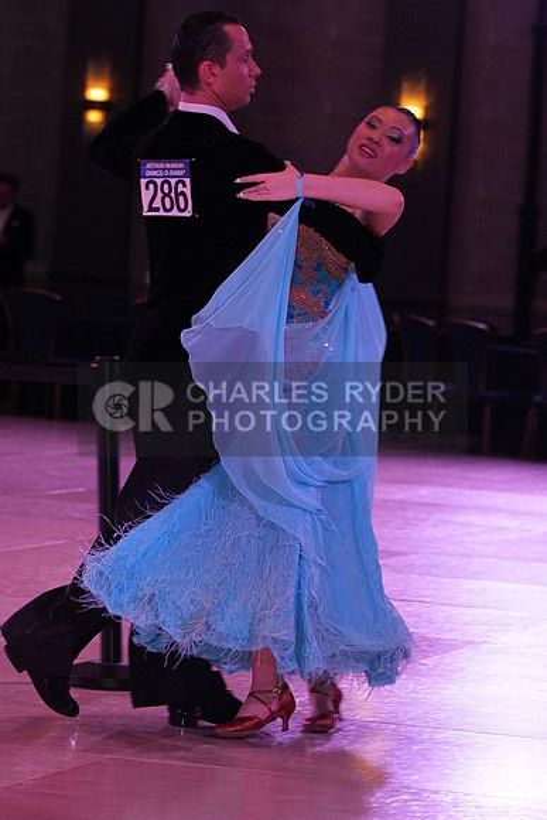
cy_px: 410
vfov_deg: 12.4
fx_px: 3781
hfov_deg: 8.3
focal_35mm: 166
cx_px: 274
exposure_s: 1/250
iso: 2000
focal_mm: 166
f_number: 6.3
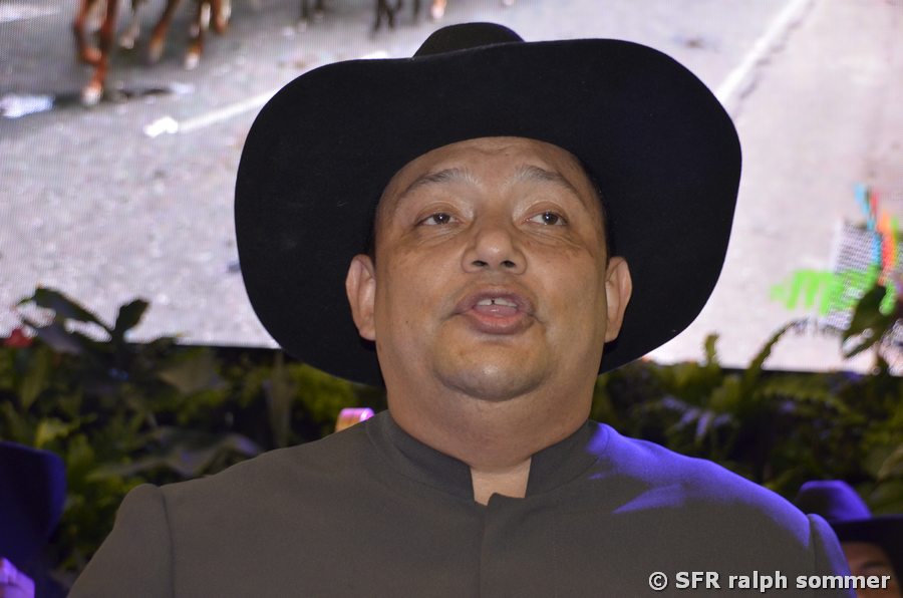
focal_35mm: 78
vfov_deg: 17.4
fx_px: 1952
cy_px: 299
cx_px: 452
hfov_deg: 26.0
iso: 1100
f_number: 4.8
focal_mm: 52
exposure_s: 1/60
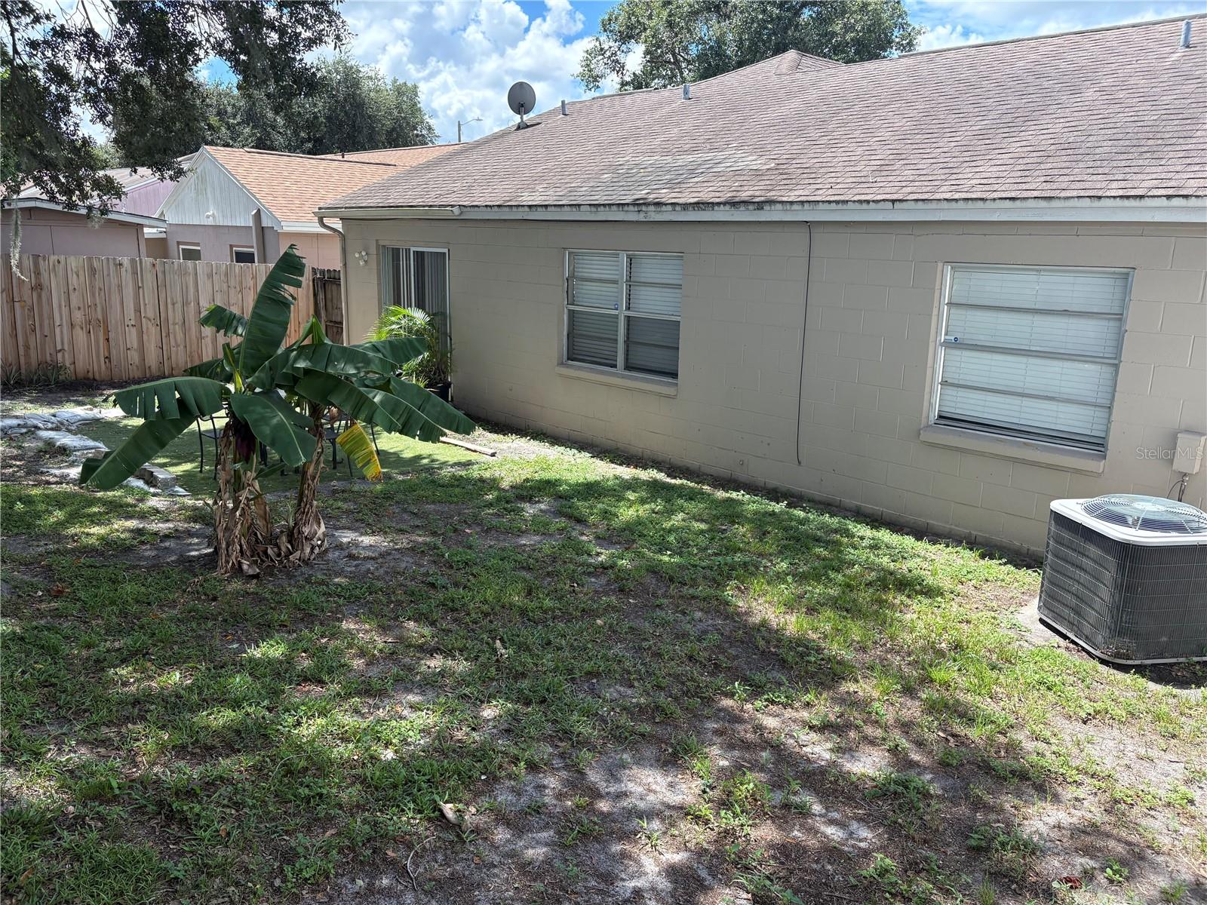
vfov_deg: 53.1
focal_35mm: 26
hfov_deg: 67.3
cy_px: 452
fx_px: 907
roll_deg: -0.6
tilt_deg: -13.9
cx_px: 604
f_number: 1.6
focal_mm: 5.96
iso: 64
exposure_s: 1/1135
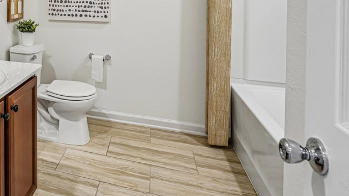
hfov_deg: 56.1
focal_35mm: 30
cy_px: -5
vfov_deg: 35.1
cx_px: 36
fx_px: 276
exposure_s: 1/4
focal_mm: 14.9
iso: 100
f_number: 9
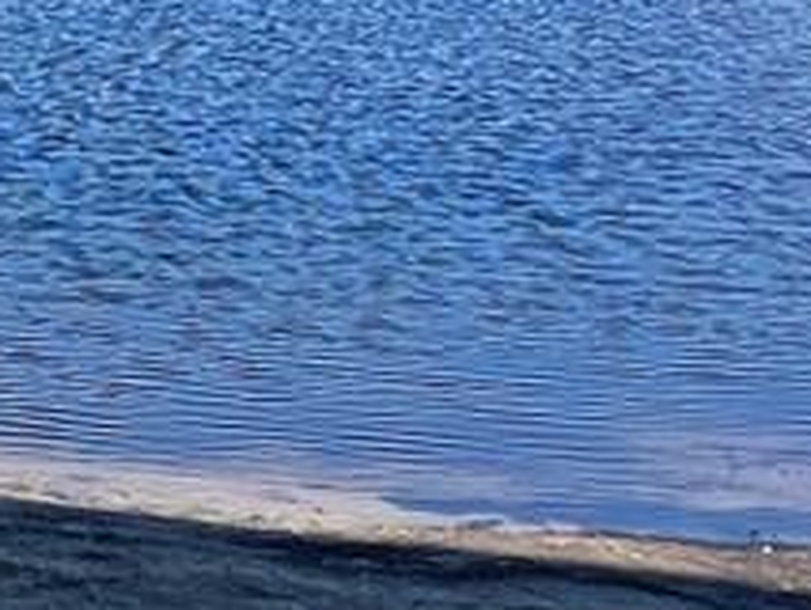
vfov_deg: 14.9
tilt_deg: -3.8
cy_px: -76
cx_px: -1012
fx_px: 2275
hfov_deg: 14.7
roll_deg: +1.3
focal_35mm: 97
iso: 32
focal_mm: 1.57
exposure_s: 1/1488
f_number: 1.8
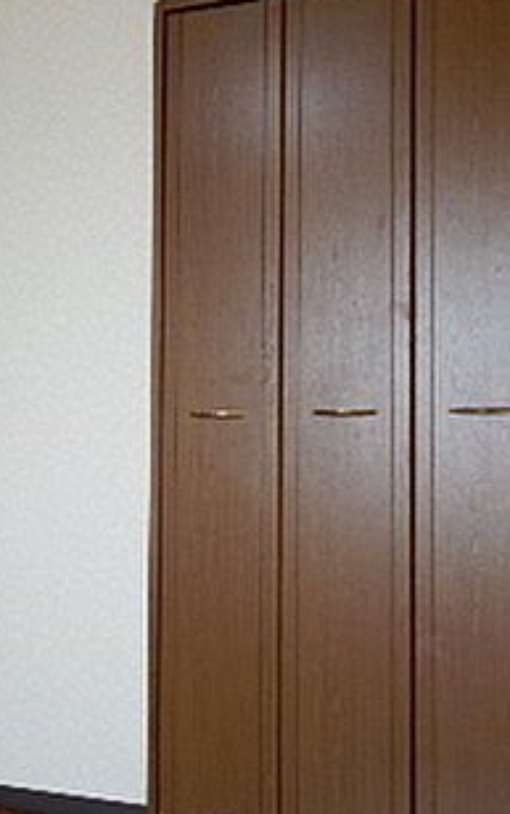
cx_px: 5
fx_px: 1221
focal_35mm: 55
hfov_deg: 22.7
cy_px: 426
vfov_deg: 36.9
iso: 125
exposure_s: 1/30
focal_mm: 4.5
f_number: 3.7
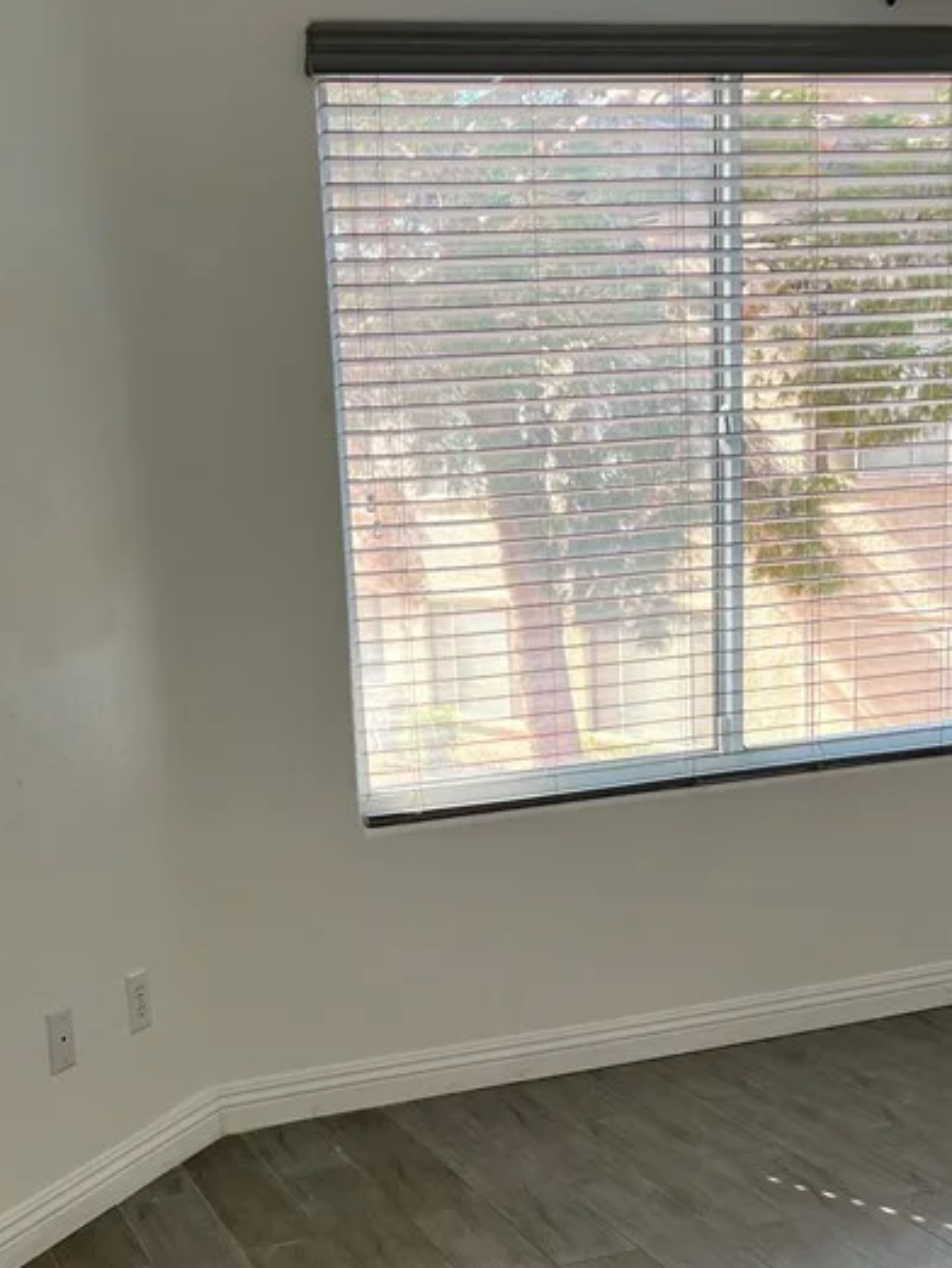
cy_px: 947
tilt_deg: -15.1
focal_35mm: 51
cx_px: 364
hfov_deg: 28.5
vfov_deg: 36.6
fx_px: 1869
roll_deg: +4.1
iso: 64
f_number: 1.6
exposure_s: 1/122
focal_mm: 5.1
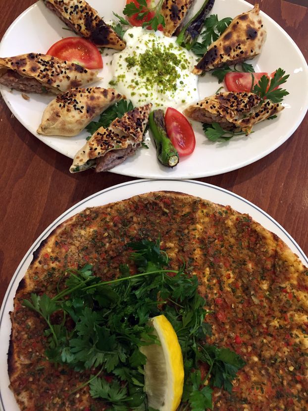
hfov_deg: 48.2
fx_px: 344
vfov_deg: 61.7
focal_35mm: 29
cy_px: 206
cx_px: 154
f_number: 2.2
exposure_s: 1/33
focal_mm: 4.15
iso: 125
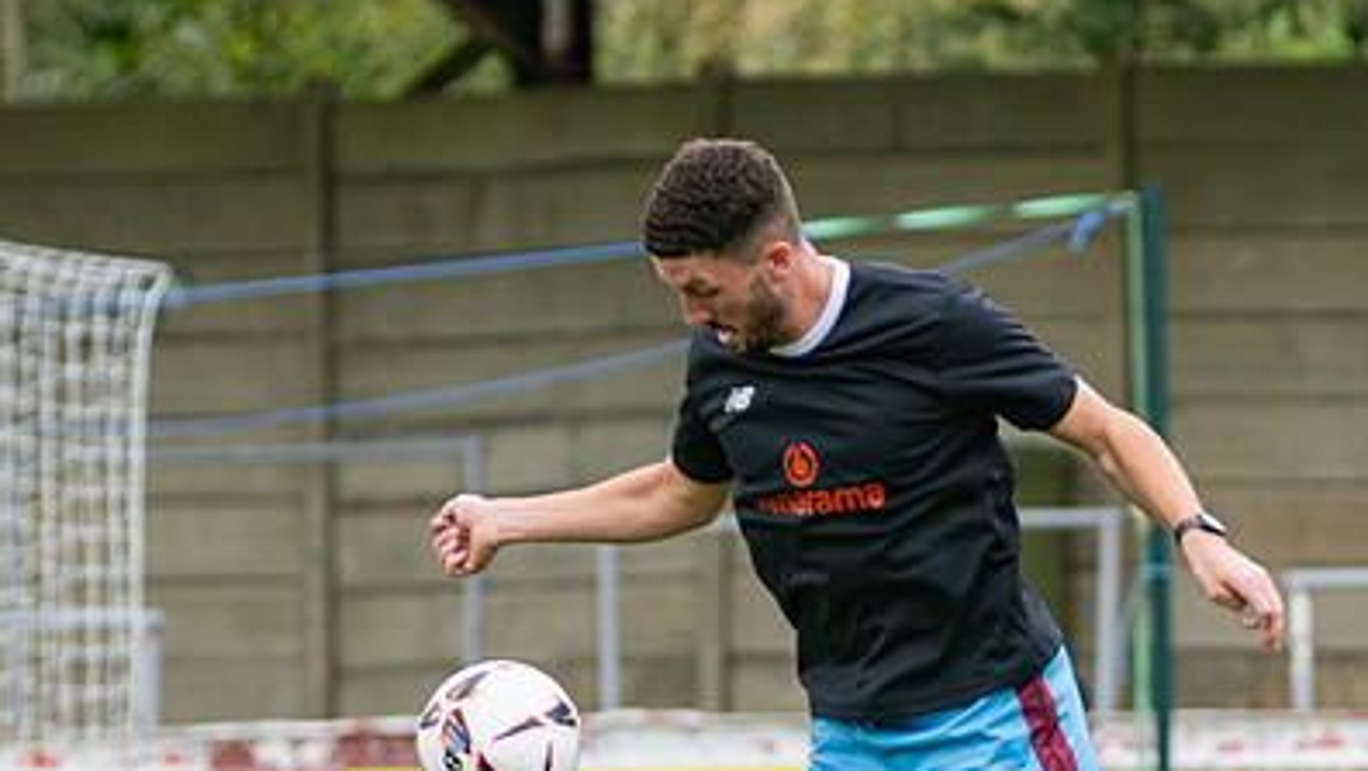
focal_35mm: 520
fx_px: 18868
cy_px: 778
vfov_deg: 2.3
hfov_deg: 4.2
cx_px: 1119
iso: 400
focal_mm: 180
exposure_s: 1/1250
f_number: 2.8
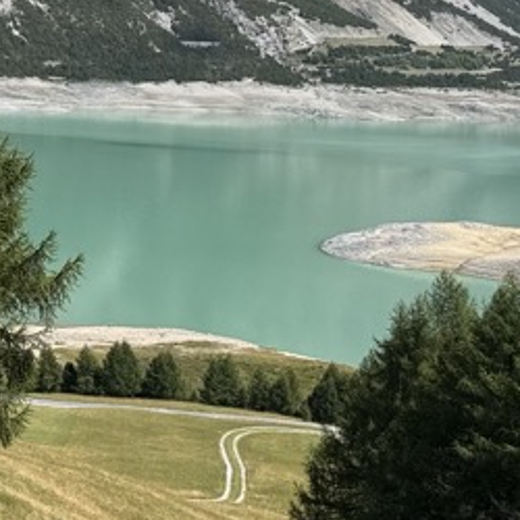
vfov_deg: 18.9
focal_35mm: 87
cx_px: -456
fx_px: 1479
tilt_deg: +3.7
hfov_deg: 16.3
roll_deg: -1.9
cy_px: -92
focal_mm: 6.76
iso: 80
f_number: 1.78
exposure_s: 1/4405
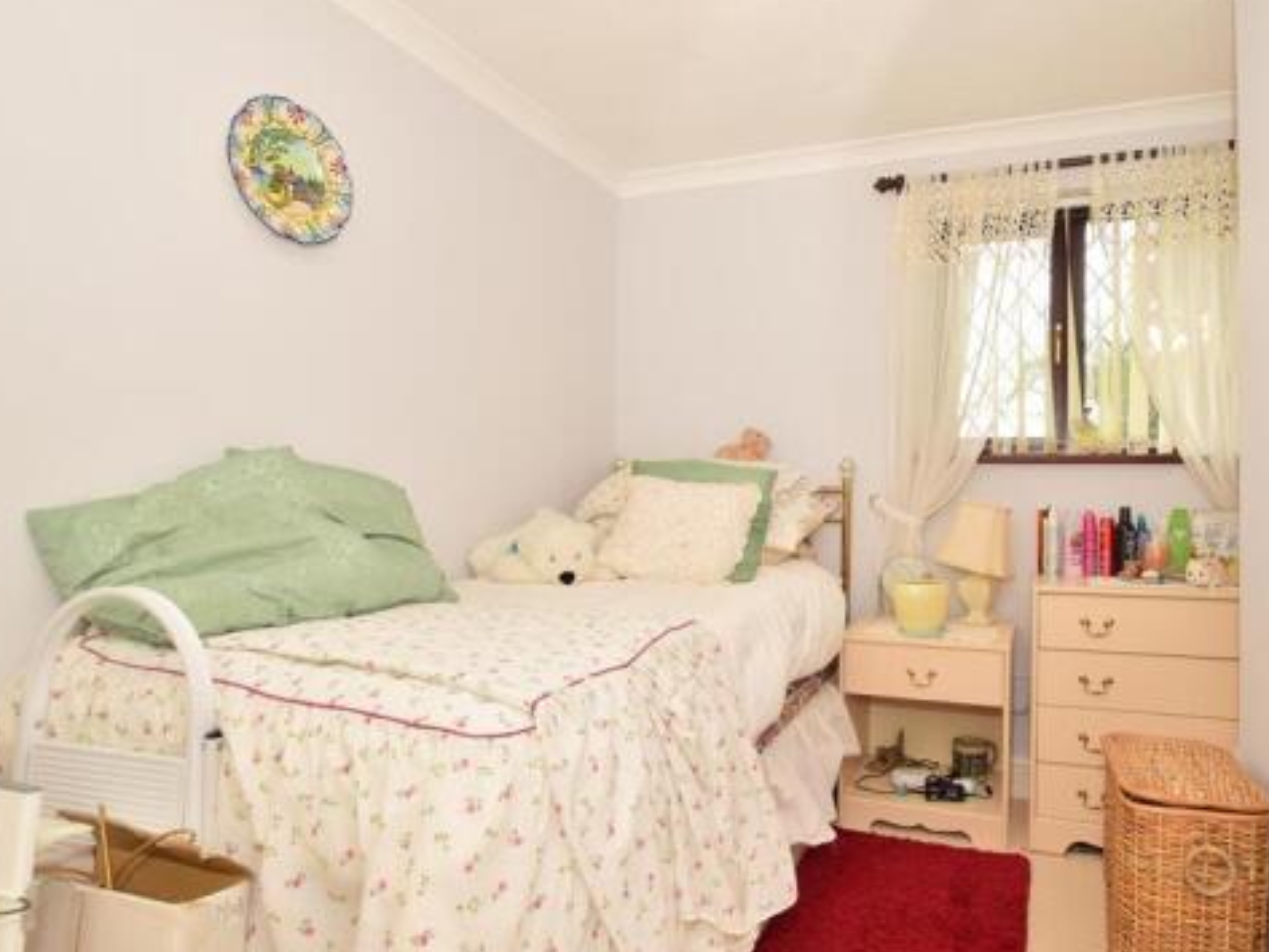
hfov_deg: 80.8
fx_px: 733
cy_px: 487
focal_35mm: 20
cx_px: 757
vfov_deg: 66.0
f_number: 7.1
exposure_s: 1/60
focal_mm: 10
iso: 200
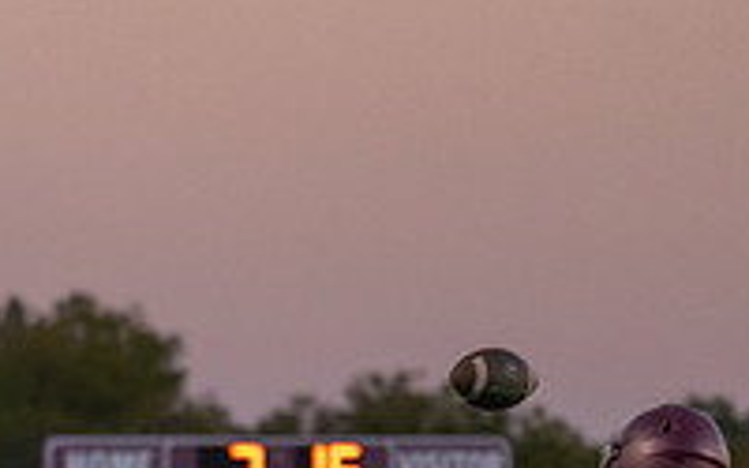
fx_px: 11145
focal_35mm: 546
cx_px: -518
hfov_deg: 3.8
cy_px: 675
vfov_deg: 2.4
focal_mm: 125
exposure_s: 1/1000
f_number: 2.8
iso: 1250
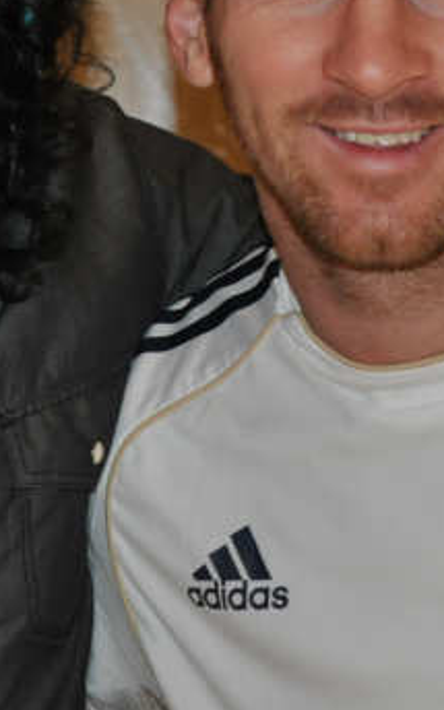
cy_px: 69
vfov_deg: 11.9
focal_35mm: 175
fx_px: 3388
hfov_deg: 7.5
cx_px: 281
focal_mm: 40
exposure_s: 1/60
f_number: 5.3
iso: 800
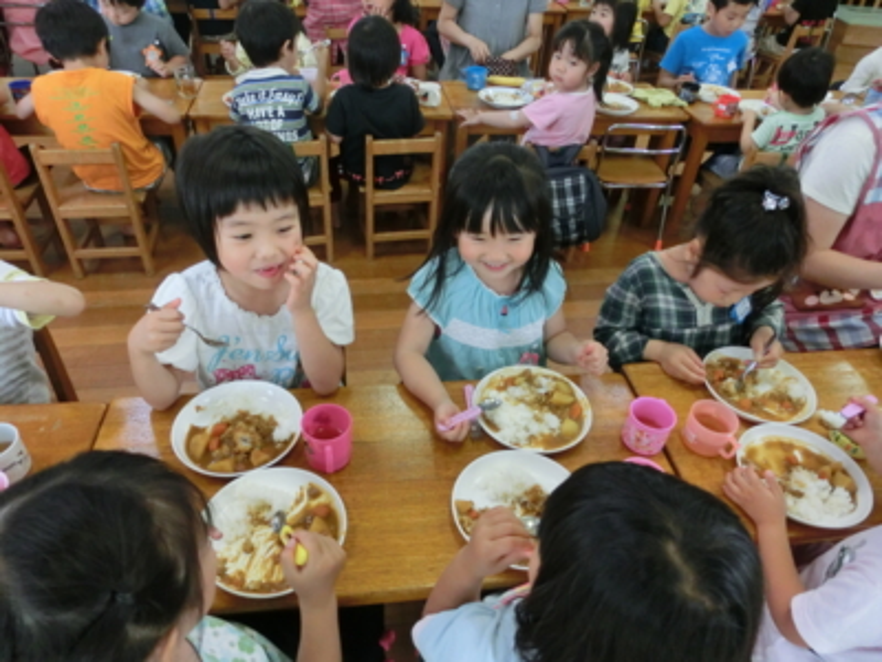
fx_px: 612
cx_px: 441
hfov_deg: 71.6
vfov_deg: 56.8
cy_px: 331
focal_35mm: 24
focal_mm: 4.24
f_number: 3
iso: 400
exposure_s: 1/125
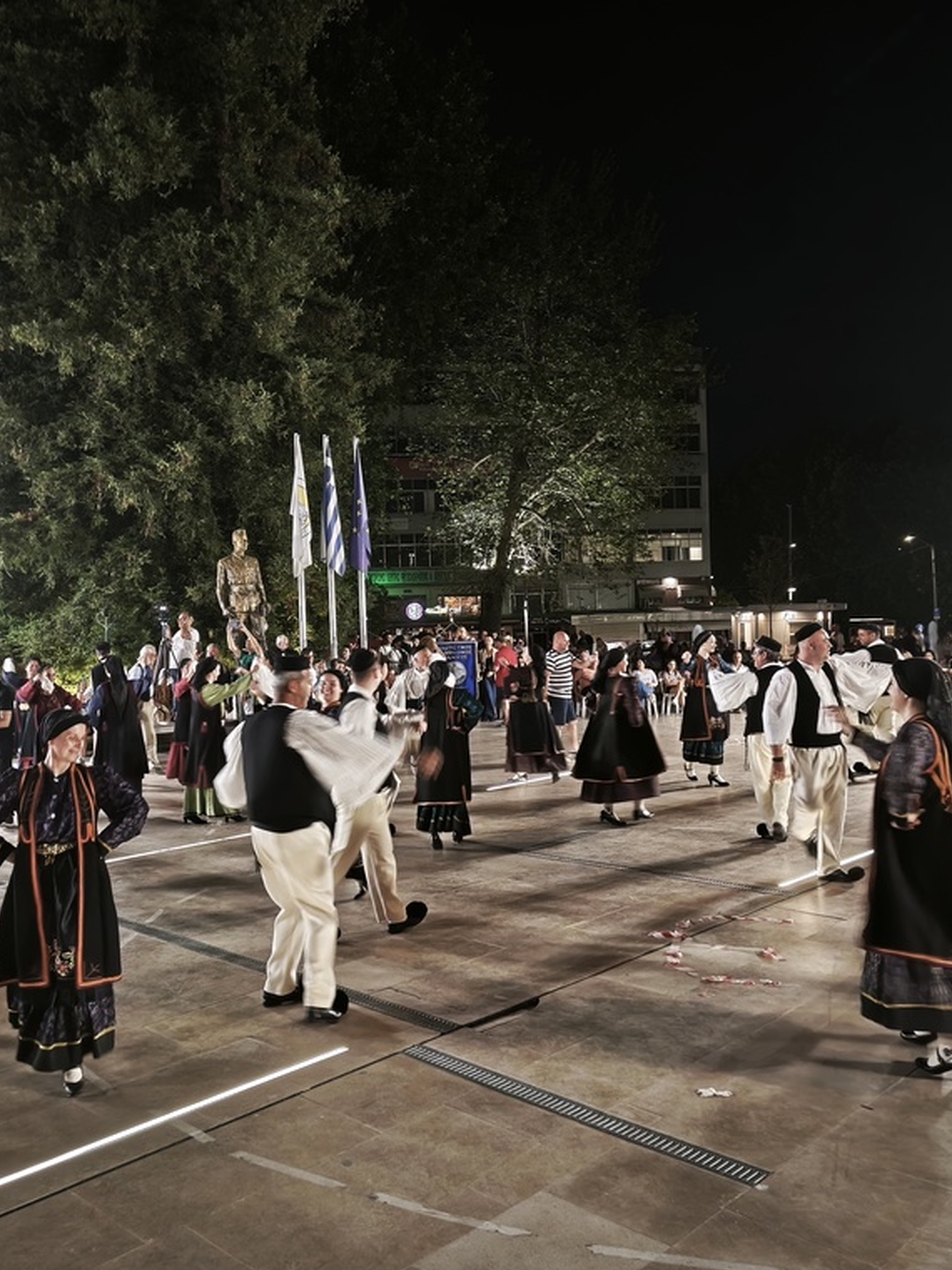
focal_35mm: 31
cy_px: 633
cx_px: 408
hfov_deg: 45.3
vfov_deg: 58.4
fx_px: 1137
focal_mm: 5.35
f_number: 1.7
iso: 800
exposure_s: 1/25
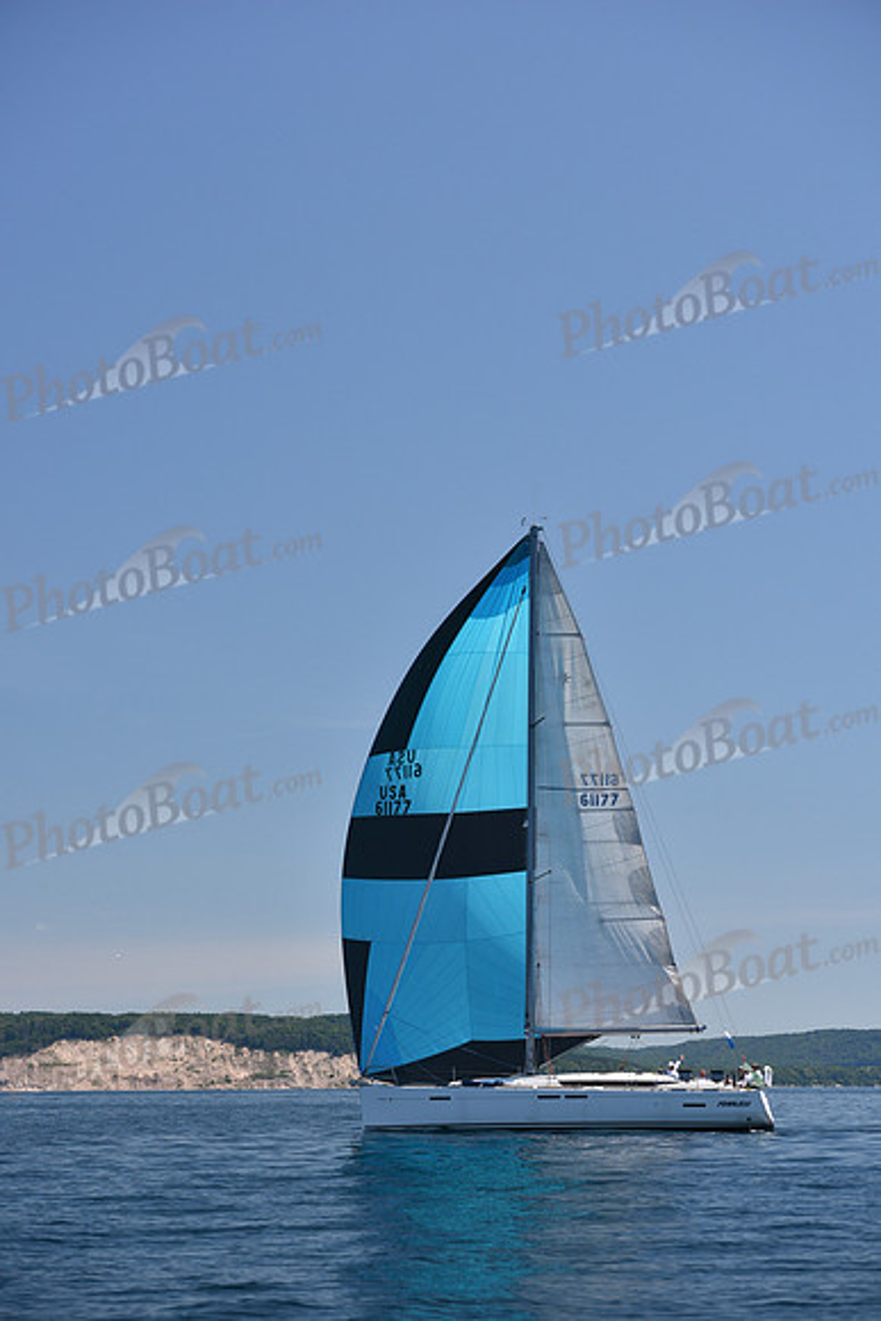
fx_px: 3118
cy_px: 660
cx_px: 440
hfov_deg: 16.1
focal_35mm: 85
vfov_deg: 23.9
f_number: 5
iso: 250
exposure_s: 1/800
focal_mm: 85
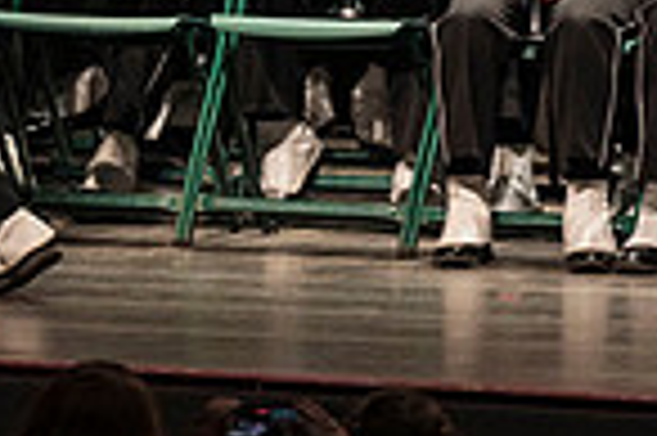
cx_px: -306
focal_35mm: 796
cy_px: -288
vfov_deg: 1.7
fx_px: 14511
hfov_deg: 2.6
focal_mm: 200
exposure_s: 1/500
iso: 1250
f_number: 3.5
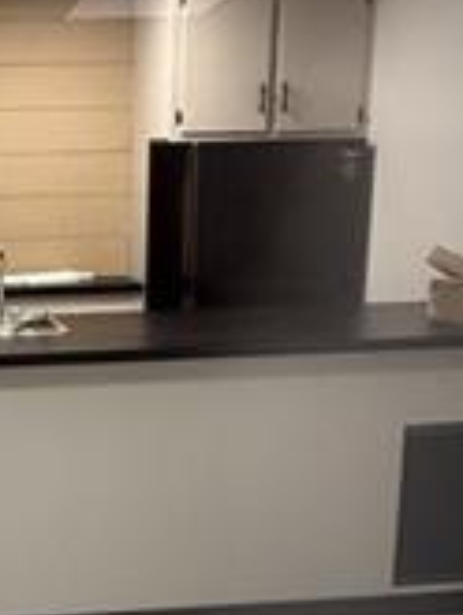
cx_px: -41
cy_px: 481
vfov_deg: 29.2
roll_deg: +0.8
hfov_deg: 21.5
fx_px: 1158
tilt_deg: -14.7
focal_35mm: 65
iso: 200
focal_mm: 2.22
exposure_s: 1/120
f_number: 2.2
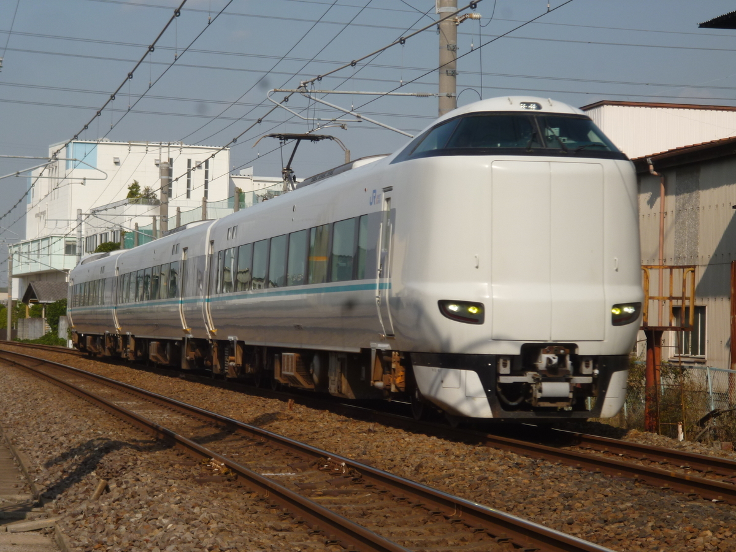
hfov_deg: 20.0
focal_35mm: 98
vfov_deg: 15.1
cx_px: 368
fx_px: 2084
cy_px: 276
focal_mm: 17.5
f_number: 6.2
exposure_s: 1/400
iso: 100
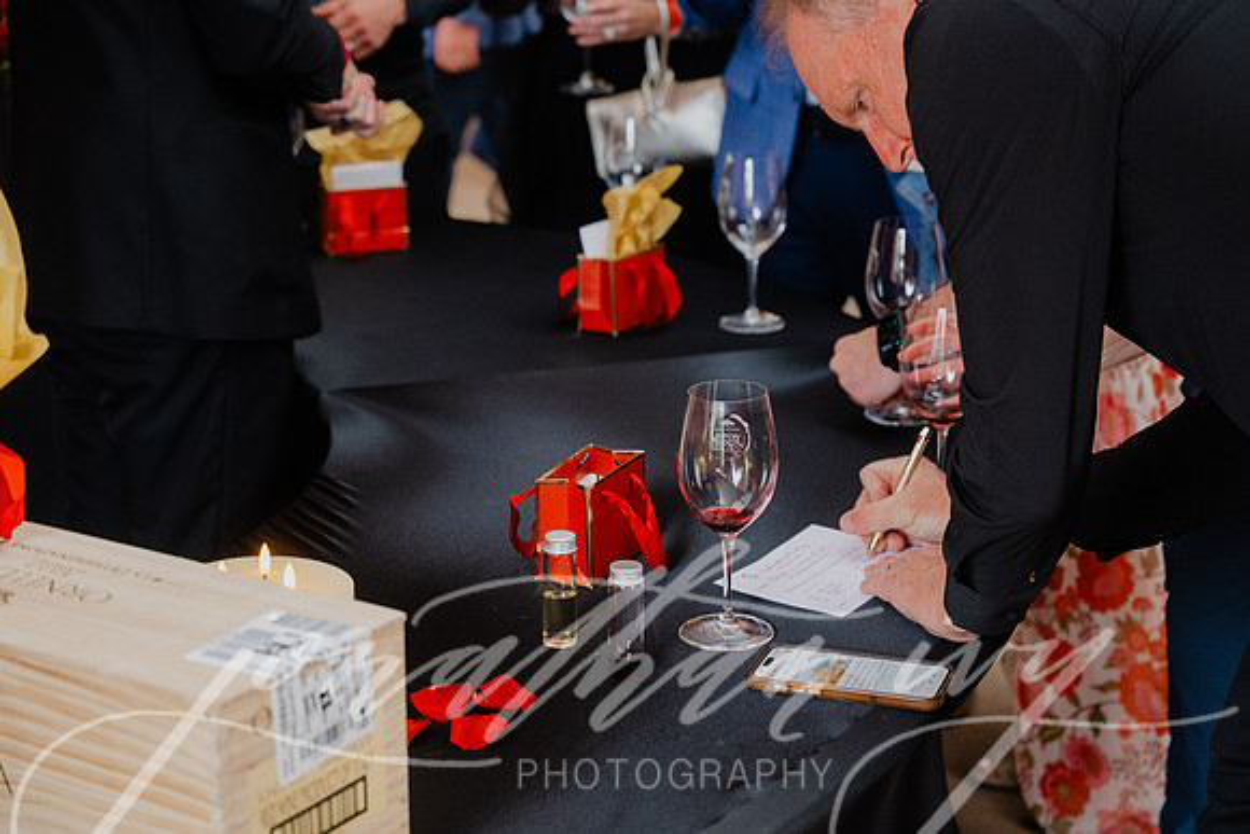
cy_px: 417
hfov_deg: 28.8
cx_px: 625
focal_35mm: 70
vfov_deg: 19.5
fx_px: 2431
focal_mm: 70
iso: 2000
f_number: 4
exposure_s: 1/160
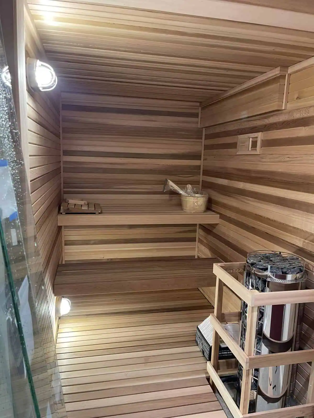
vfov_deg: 69.4
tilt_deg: -10.1
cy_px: 209
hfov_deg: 54.9
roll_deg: -1.0
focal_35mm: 25
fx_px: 302
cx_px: 157
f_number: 1.6
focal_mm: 5.1
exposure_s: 1/60
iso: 400
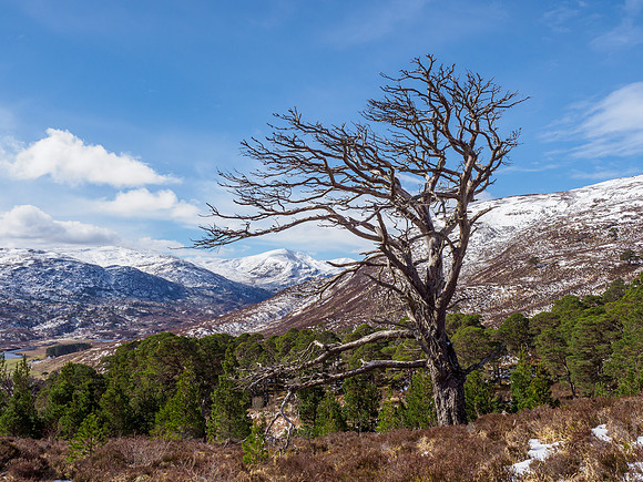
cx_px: 338
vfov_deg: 54.4
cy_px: 229
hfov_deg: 68.9
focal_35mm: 25
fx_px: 468
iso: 200
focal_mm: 12
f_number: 7.1
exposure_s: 1/500
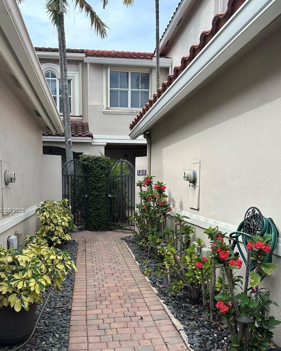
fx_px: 312
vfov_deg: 58.3
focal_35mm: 30
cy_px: 211
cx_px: 124
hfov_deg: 48.4
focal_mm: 6.86
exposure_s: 1/1916
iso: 80
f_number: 1.78
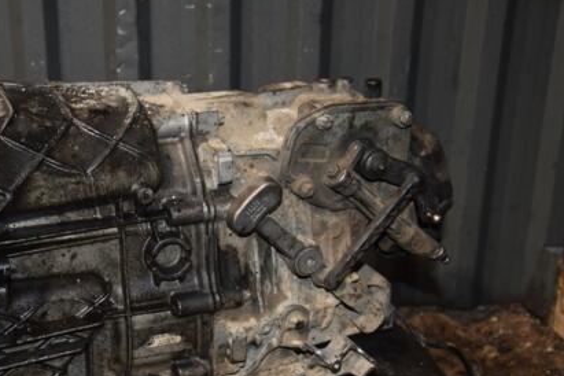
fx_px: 1097
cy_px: 239
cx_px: 154
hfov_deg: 28.5
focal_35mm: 70
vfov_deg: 19.4
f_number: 5
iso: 800
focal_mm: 32
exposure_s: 1/60
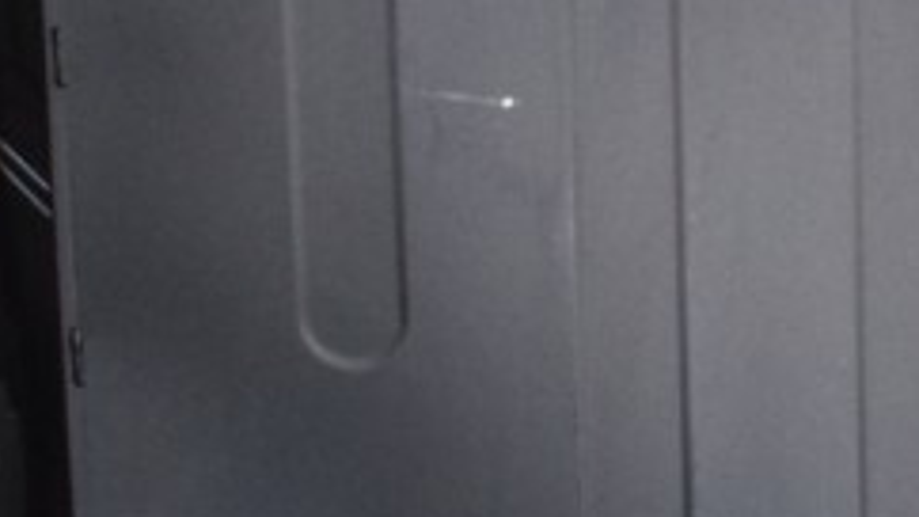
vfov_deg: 5.4
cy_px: 312
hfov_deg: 9.4
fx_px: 5463
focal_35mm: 224
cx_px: 1325
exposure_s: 1/60
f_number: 3.8
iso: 1400
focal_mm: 23
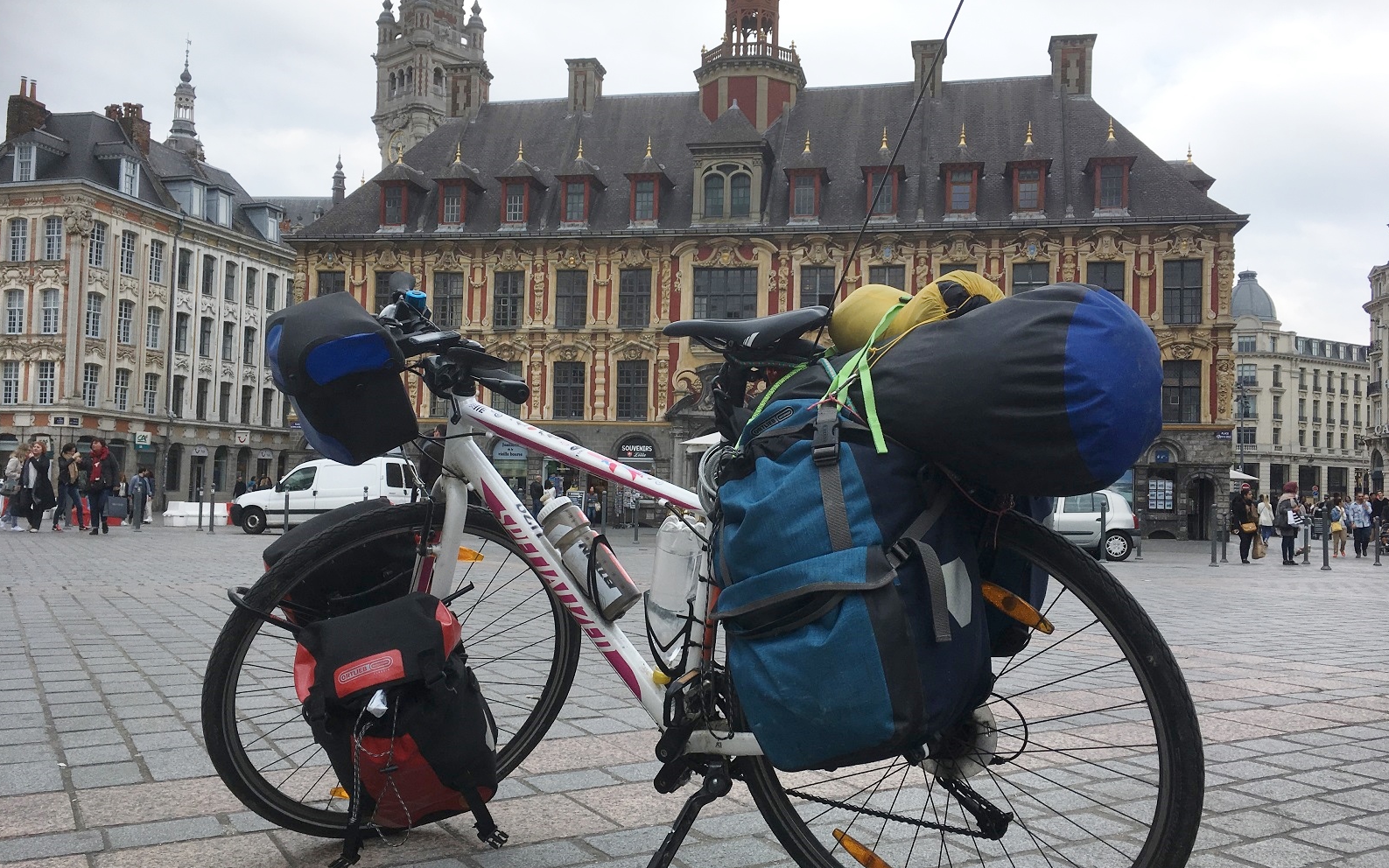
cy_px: 439
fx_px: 1174
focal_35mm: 31
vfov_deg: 40.6
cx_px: 698
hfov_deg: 61.2
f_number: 2.2
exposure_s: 1/801
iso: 25
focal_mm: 4.15
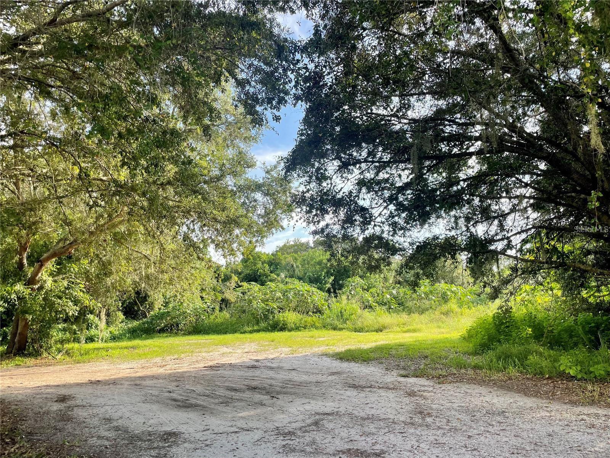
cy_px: 229
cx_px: 305
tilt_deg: +10.8
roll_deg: +2.1
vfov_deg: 53.1
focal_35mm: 26
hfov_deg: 67.3
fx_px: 458
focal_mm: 4.2
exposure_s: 1/575
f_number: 1.6
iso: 32
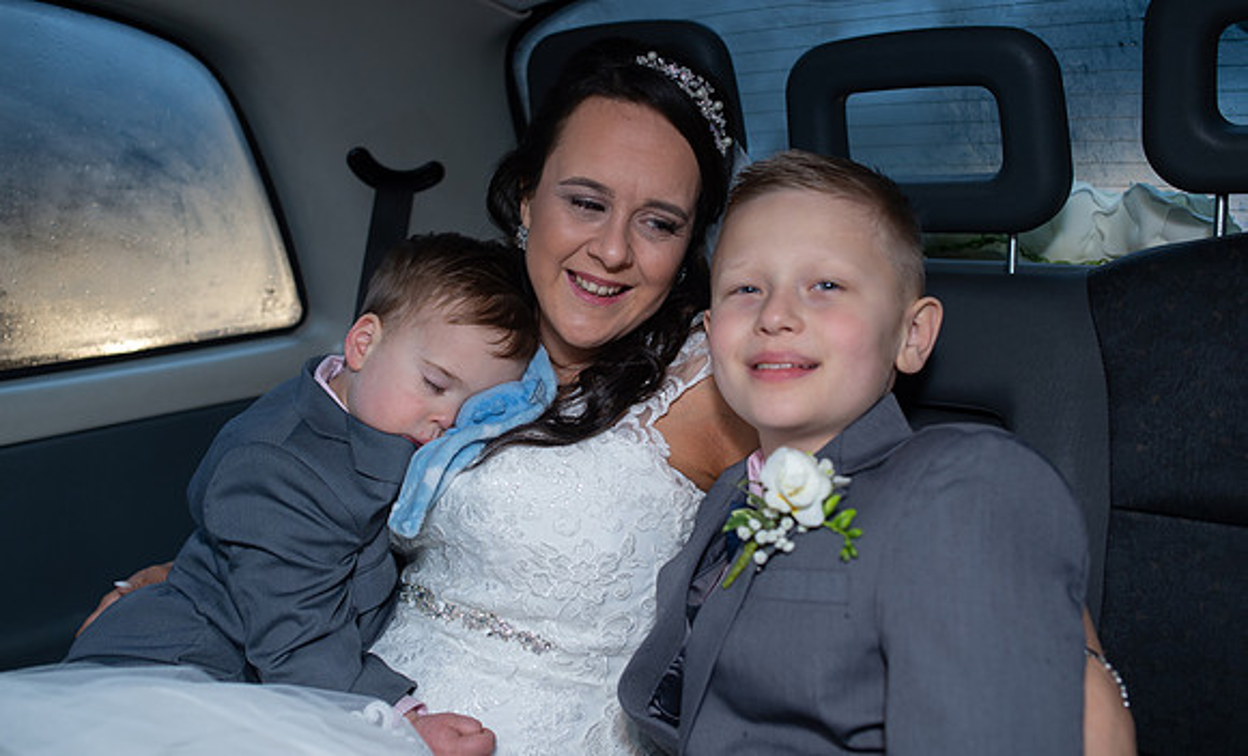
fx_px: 1212
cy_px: 341
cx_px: 624
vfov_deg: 34.6
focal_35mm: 36
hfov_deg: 54.5
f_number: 2.8
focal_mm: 35
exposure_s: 1/100
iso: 400
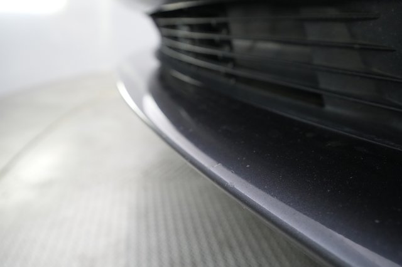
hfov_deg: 65.5
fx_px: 312
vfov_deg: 46.4
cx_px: 201
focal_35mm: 28
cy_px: 134
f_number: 5.6
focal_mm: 28
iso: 6400
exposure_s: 1/100
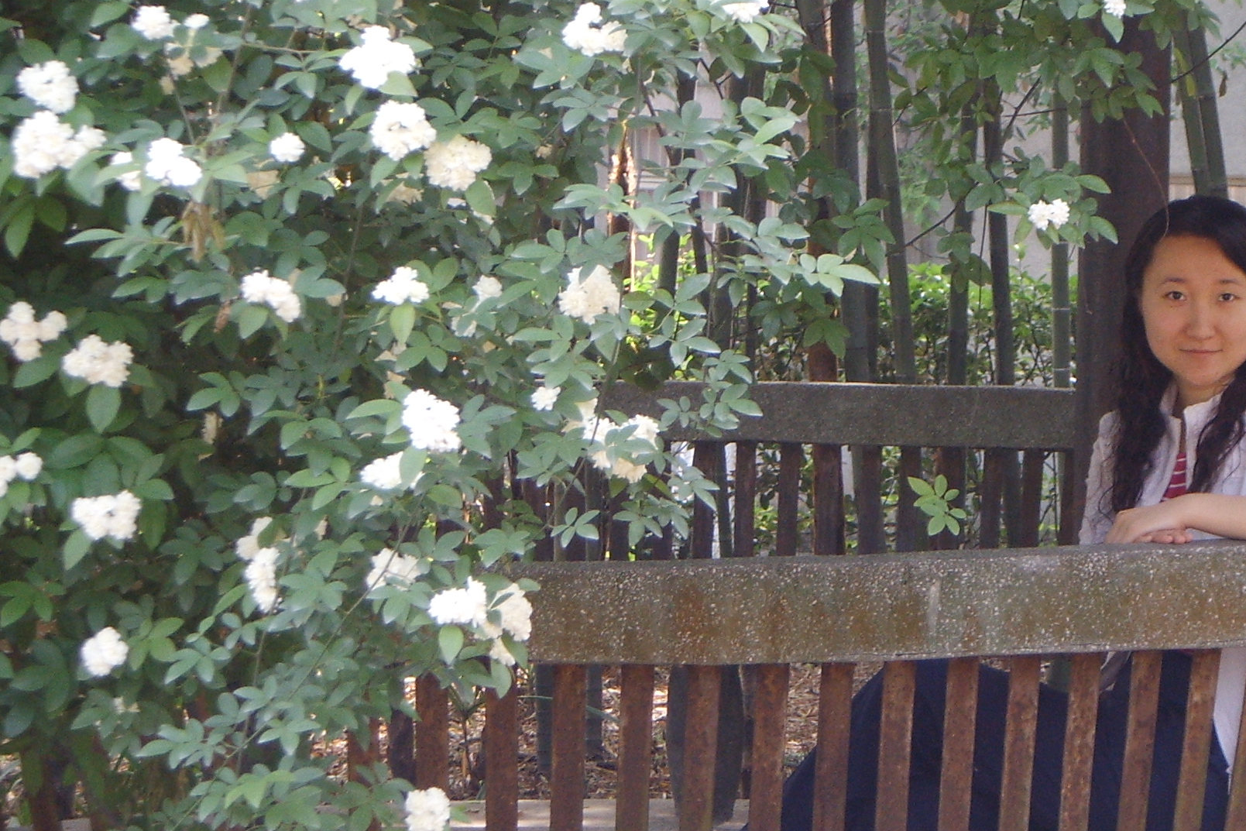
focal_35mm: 134
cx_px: 855
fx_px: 4638
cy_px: 271
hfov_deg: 15.3
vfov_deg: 10.2
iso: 100
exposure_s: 1/60
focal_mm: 13.7
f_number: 4.2
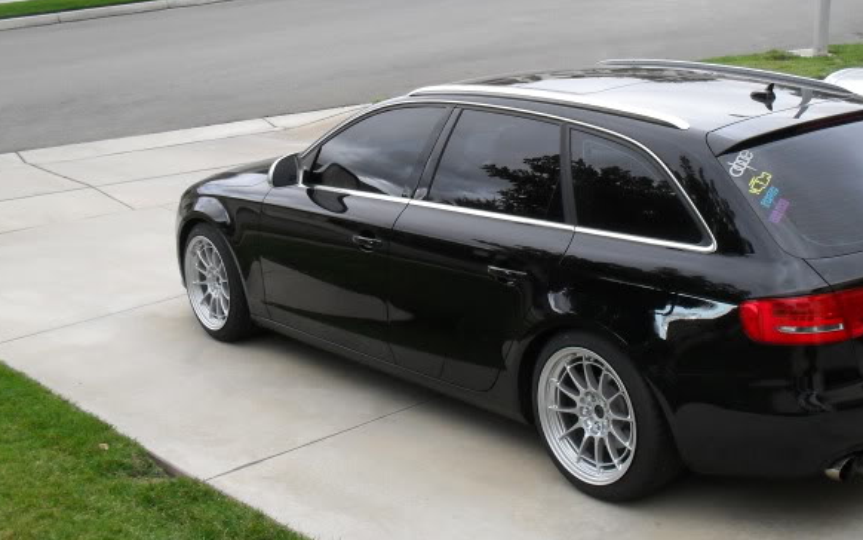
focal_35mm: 51
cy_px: 228
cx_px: 559
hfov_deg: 39.2
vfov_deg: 25.3
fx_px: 1200
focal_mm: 6.3
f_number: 3.2
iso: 160
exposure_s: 1/45
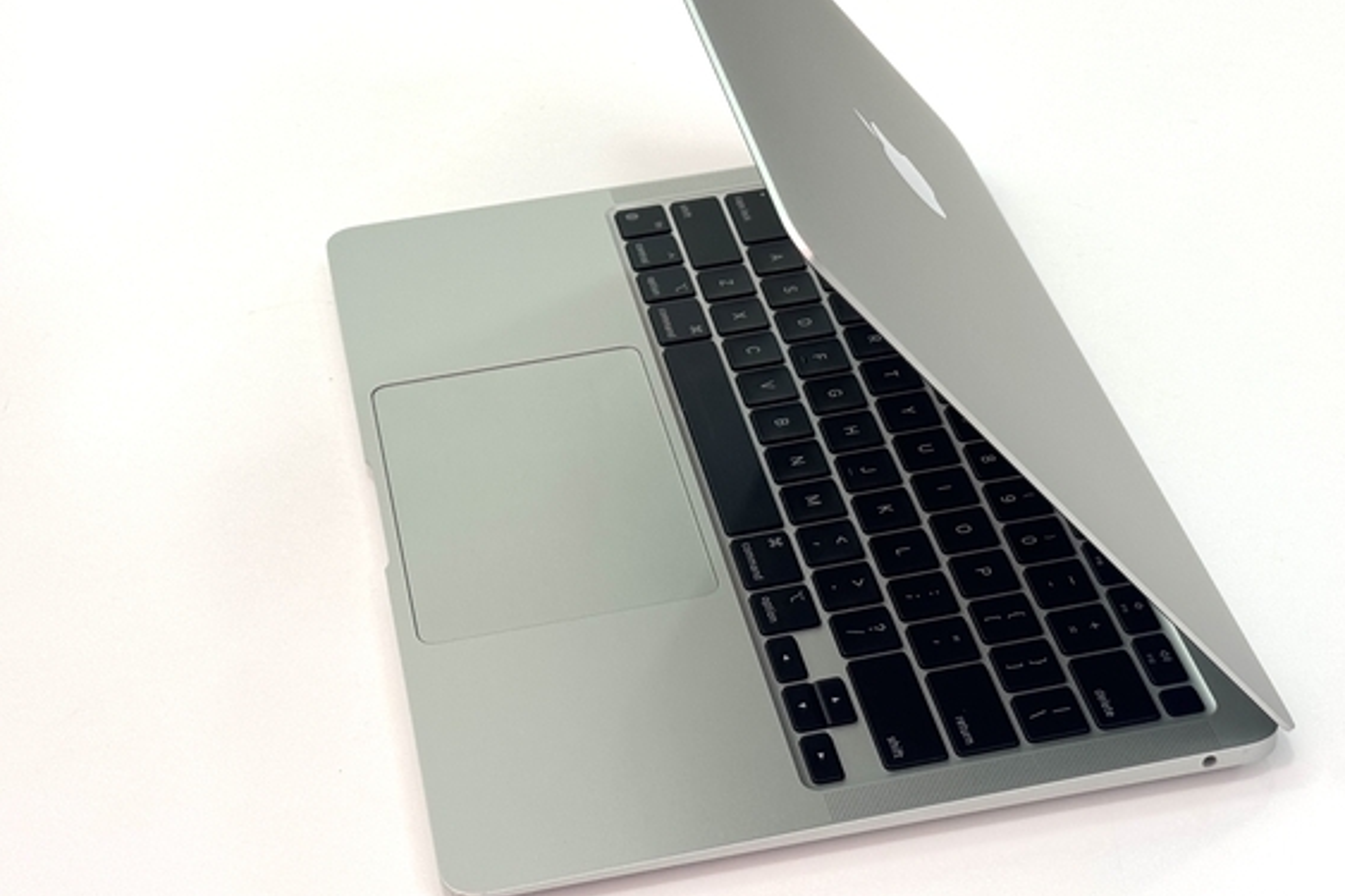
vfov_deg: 19.1
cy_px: 320
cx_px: 767
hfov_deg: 28.4
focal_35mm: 71
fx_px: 2652
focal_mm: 6.76
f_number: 1.78
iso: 64
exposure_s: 1/210
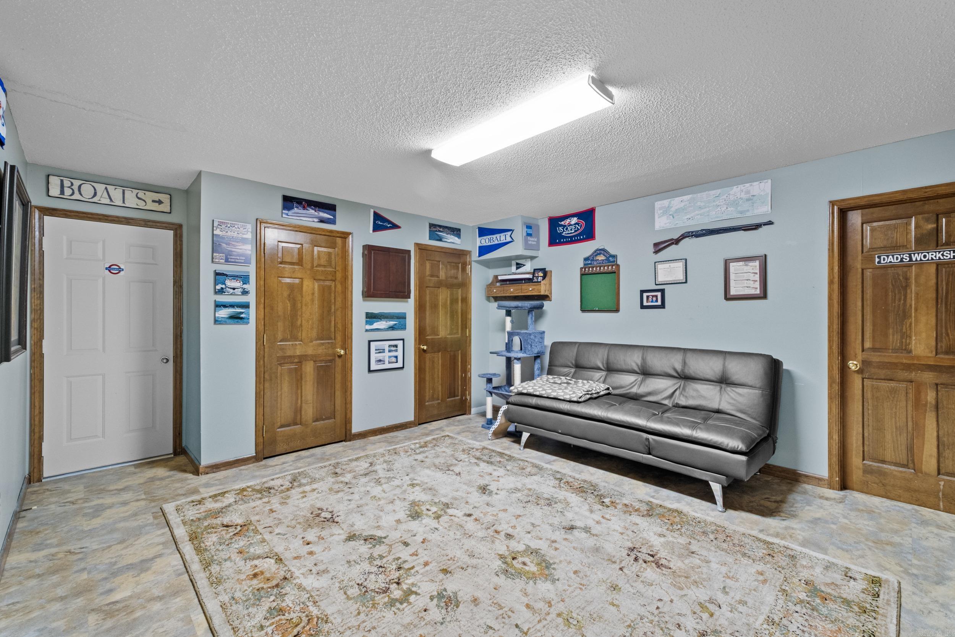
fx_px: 398
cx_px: 478
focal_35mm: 15
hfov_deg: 100.4
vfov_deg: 77.3
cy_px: 318
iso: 400
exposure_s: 3
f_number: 8
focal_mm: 10
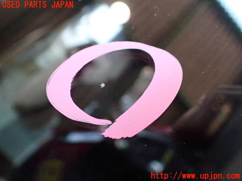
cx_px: 121
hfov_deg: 60.0
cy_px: 90
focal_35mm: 30
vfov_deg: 46.8
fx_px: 210
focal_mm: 5.4
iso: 400
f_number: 2.3
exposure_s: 1/125
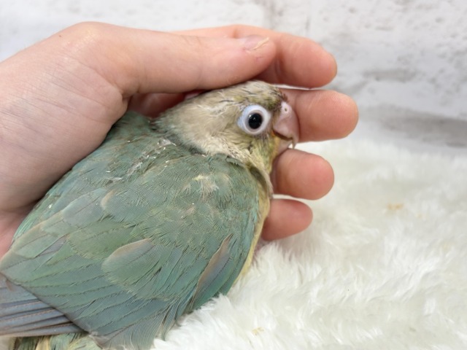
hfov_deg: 36.8
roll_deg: +0.0
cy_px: 175
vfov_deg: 28.0
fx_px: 702
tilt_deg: -20.3
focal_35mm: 52
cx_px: 234
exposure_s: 1/50
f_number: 1.6
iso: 64
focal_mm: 5.96
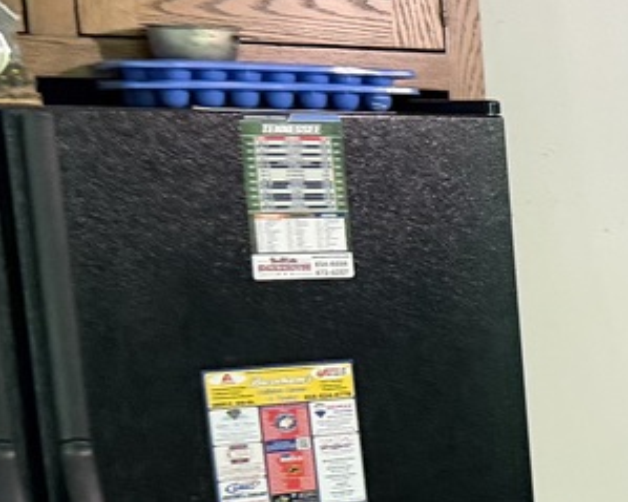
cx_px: 1445
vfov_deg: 13.4
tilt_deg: -6.6
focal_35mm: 113
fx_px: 2100
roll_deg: +0.0
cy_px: 552
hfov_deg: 13.3
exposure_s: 1/60
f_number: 1.78
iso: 400
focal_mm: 6.76
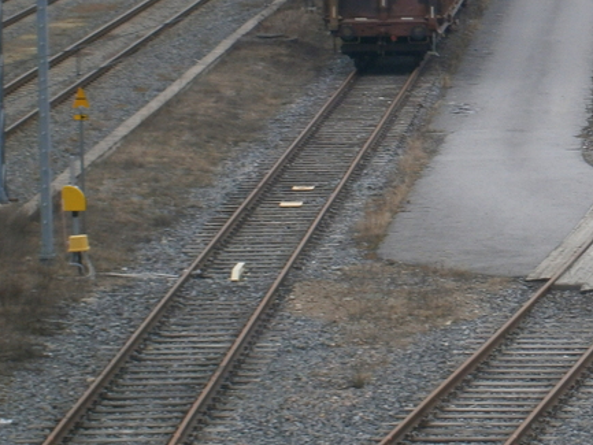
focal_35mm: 256
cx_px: 650
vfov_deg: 5.8
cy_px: 103
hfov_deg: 7.7
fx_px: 4387
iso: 80
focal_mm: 19.6
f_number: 5.8
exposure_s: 1/100
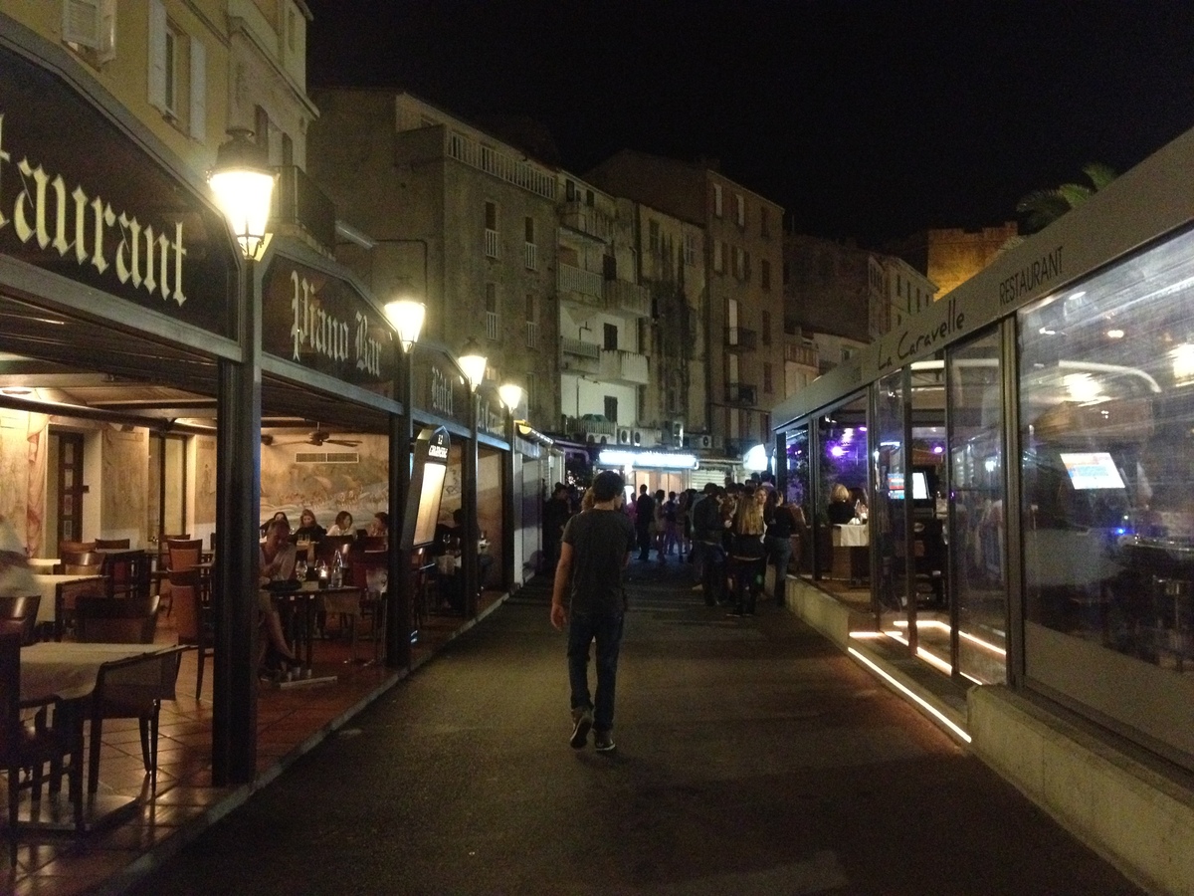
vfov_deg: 40.7
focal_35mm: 35
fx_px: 1207
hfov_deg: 52.6
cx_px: 597
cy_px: 448
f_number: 2.4
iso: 800
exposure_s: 1/15
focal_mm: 4.28
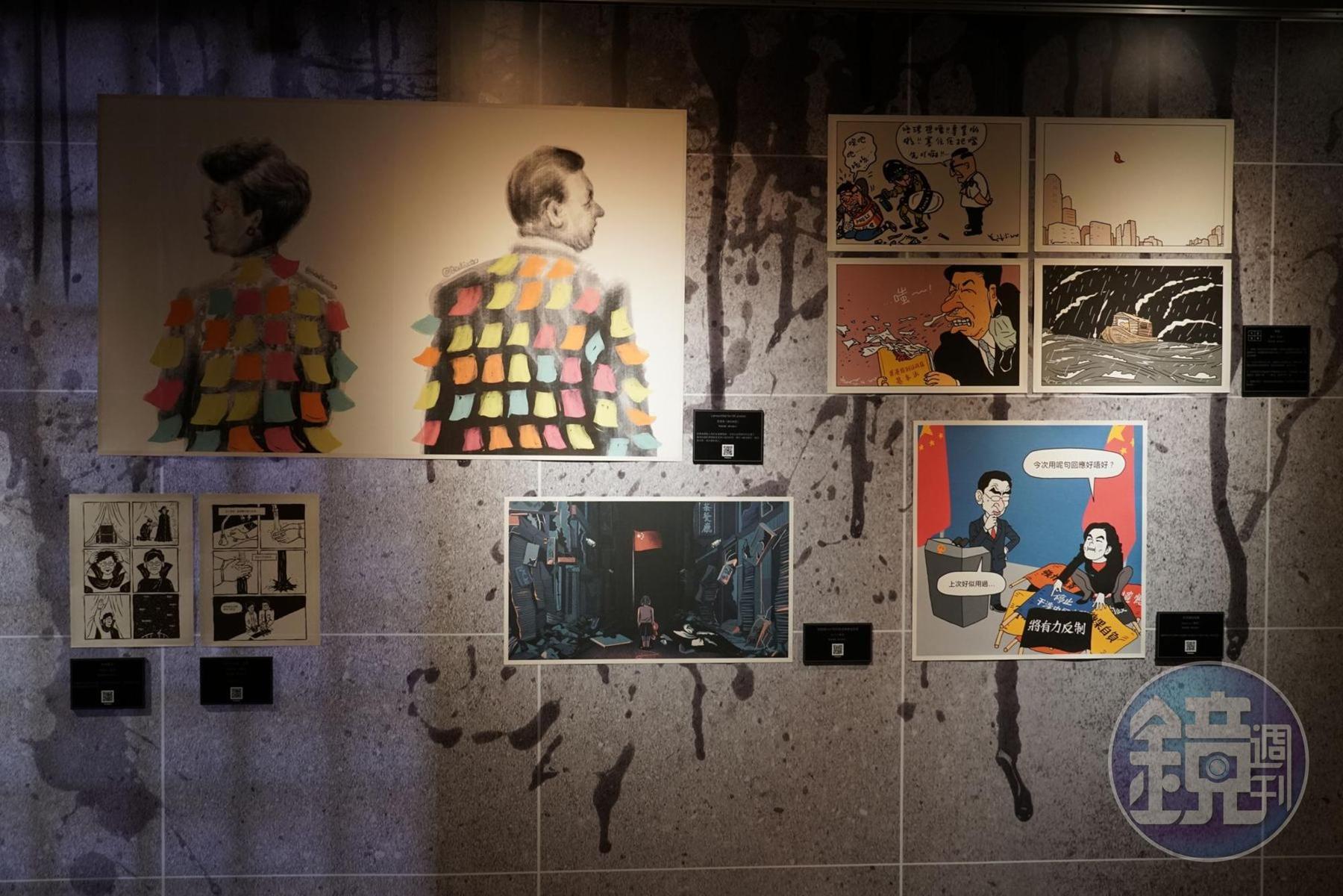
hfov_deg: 47.9
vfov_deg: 33.0
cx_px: 672
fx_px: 1511
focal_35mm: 40
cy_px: 448
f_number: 4.5
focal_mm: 27
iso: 800
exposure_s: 1/60
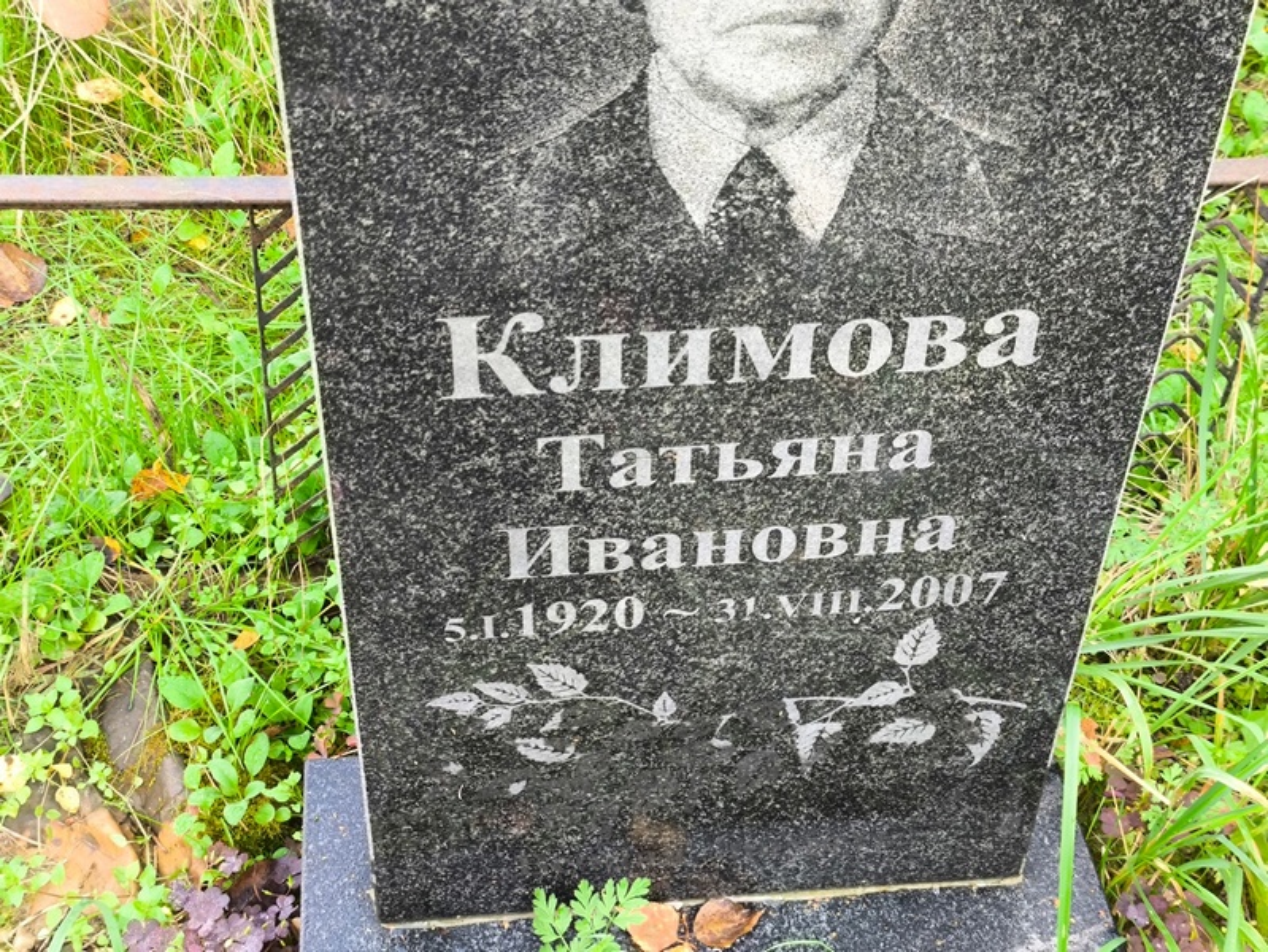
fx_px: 1832
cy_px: 476
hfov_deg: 38.2
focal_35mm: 50
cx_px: 634
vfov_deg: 29.1
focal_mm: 4.71
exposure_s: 1/60
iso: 100
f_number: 1.7
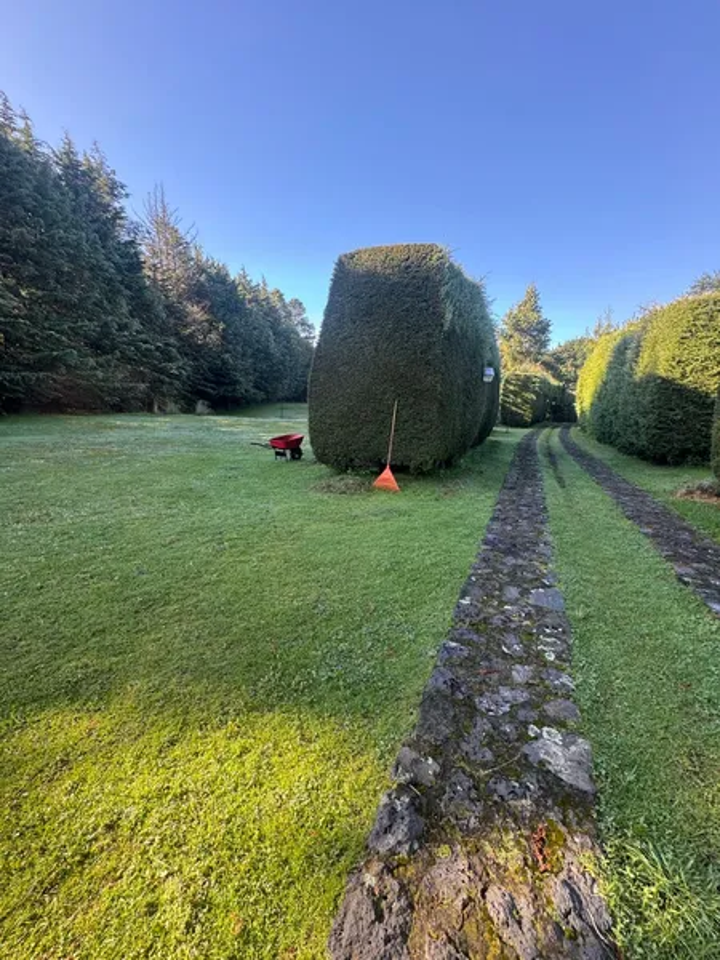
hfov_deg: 85.7
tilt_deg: -10.0
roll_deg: -1.5
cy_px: 480
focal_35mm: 14
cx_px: 360
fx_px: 388
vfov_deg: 102.1
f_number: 2.2
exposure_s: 1/99
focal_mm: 2.22
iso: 64
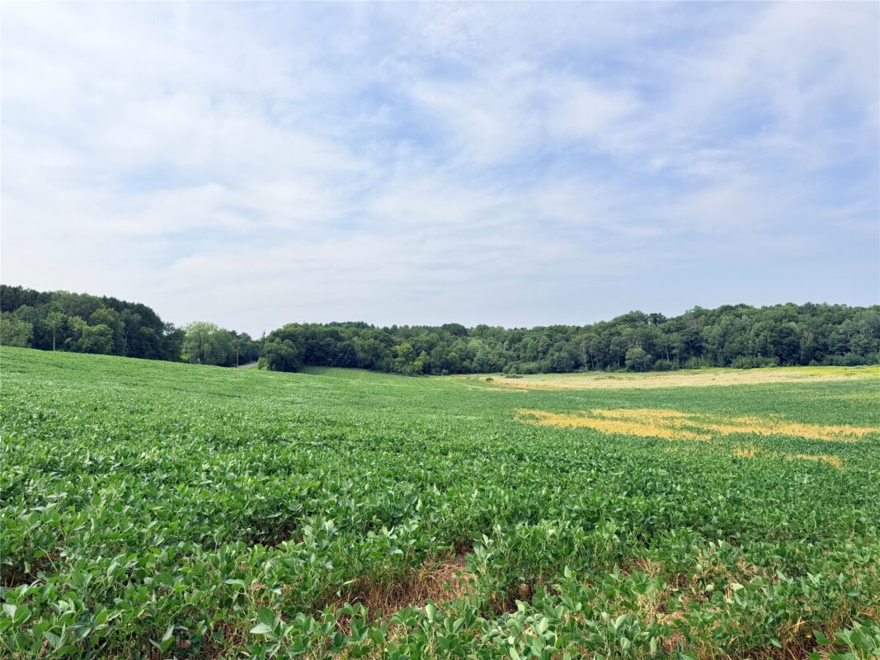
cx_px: 440
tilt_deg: +3.5
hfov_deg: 71.6
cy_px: 330
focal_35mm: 24
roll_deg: +2.2
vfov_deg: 56.8
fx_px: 610
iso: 80
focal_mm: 6.76
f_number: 1.78
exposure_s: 1/3425
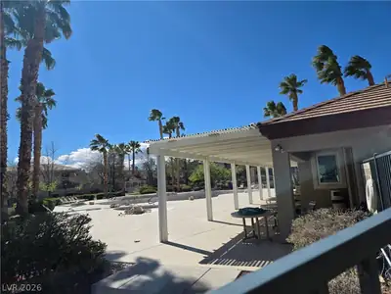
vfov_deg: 58.9
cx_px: 196
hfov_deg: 73.9
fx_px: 260
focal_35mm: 23
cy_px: 147
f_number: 1.8
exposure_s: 1/2890
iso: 25
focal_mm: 5.4
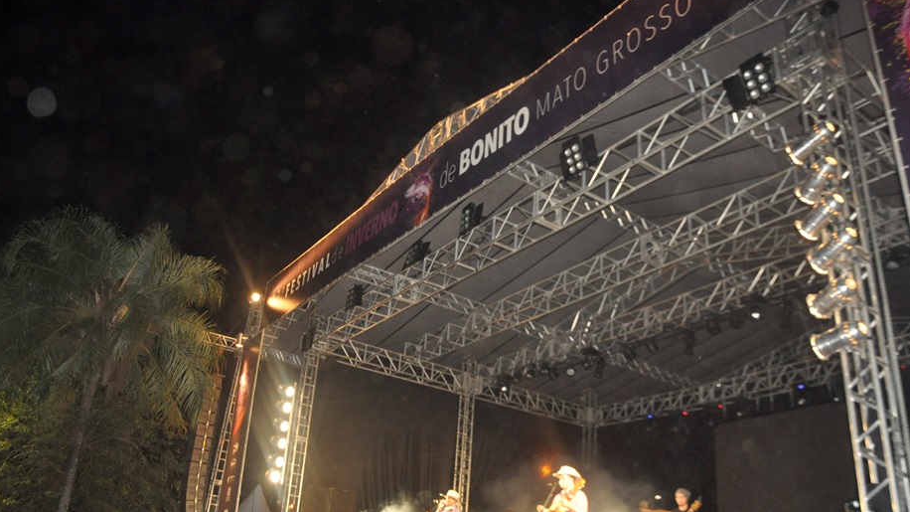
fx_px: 700
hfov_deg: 66.1
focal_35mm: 29
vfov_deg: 40.0
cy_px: 299
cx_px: 462
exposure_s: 1/60
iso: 1250
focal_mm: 18
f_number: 4.5
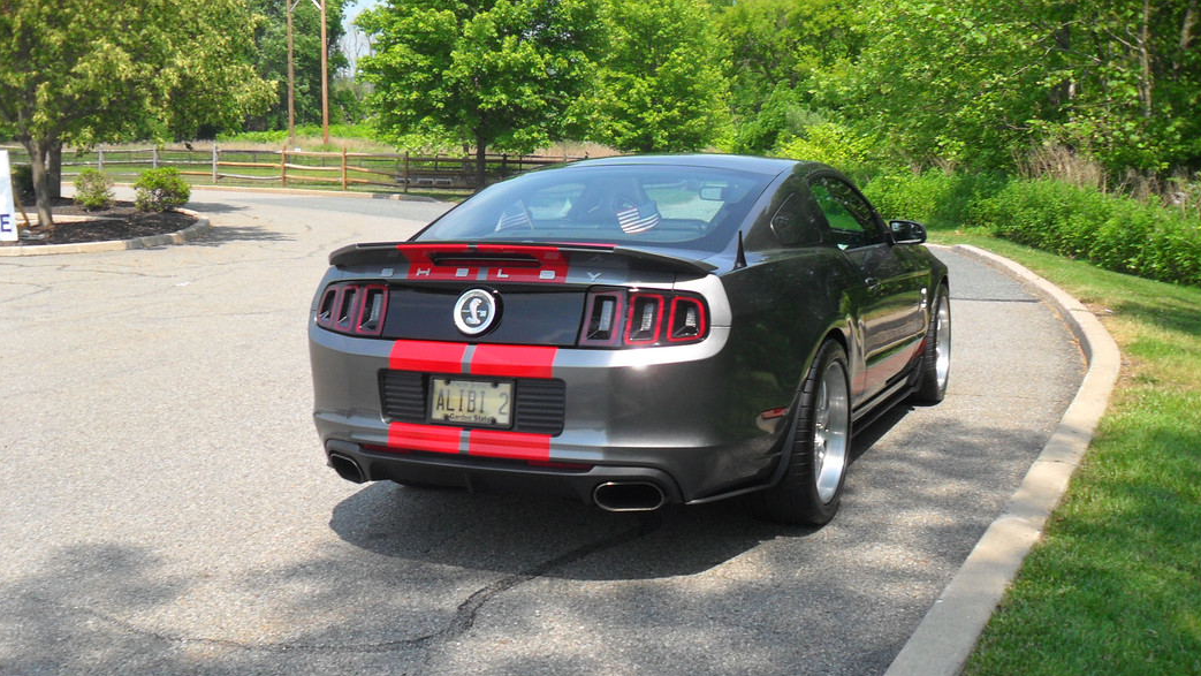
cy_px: 459
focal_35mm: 39
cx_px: 611
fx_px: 1242
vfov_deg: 30.2
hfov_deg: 51.6
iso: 100
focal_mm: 6.2
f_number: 8.9
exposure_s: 1/90
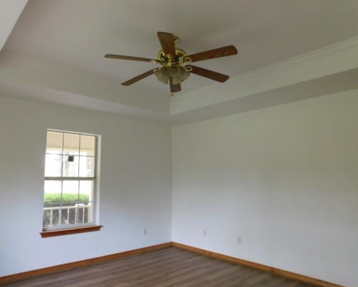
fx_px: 265
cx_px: 160
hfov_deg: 67.9
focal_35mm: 25
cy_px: 148
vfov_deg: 56.8
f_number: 3
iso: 160
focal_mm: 4
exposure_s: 1/30
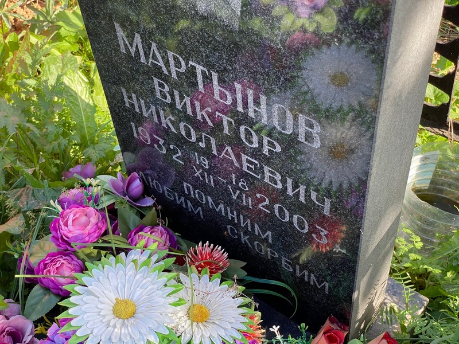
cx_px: 230
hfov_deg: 36.8
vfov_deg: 28.0
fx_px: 690
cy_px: 172
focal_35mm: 52
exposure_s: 1/194
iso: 20
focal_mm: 6
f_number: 2
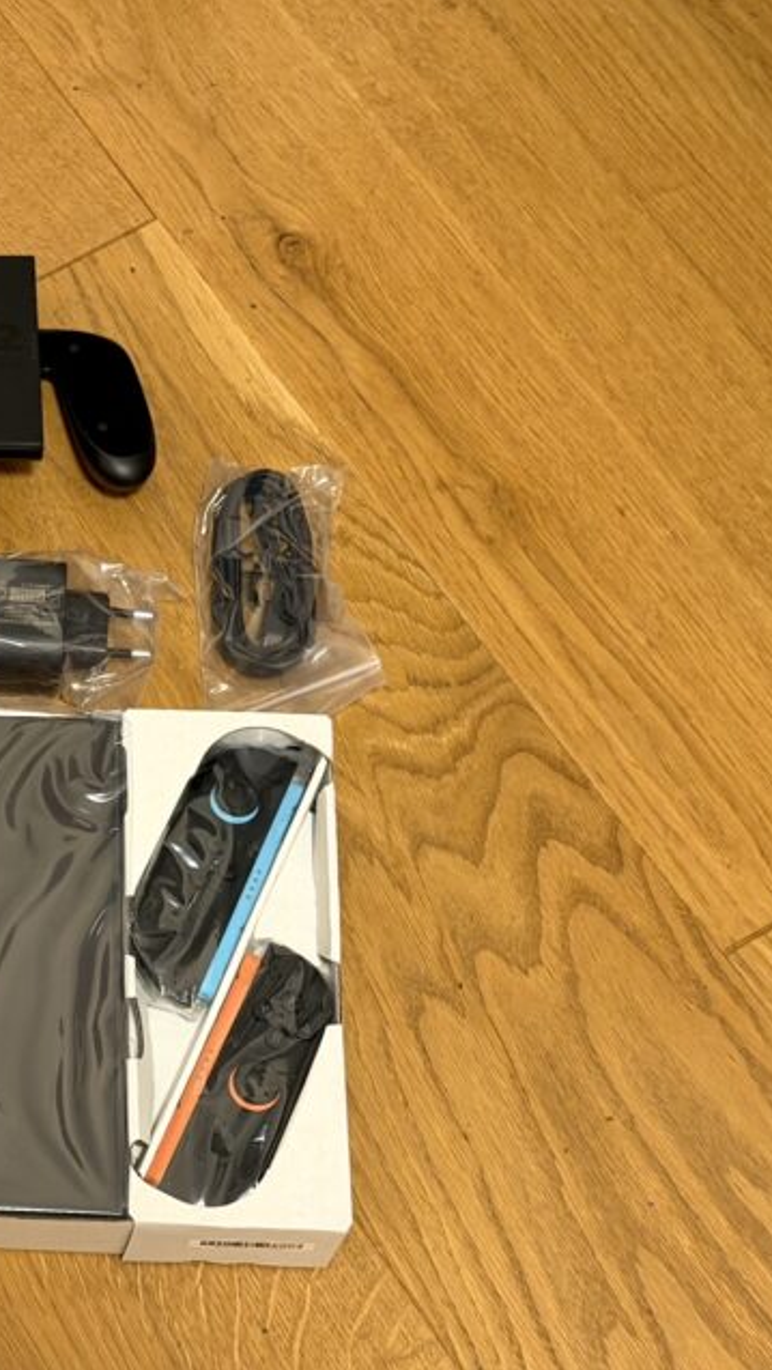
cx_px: -271
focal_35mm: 84
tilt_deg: -66.8
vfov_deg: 25.3
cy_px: 755
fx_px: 3052
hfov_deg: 13.8
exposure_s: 1/40
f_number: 1.78
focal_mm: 6.76
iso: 400
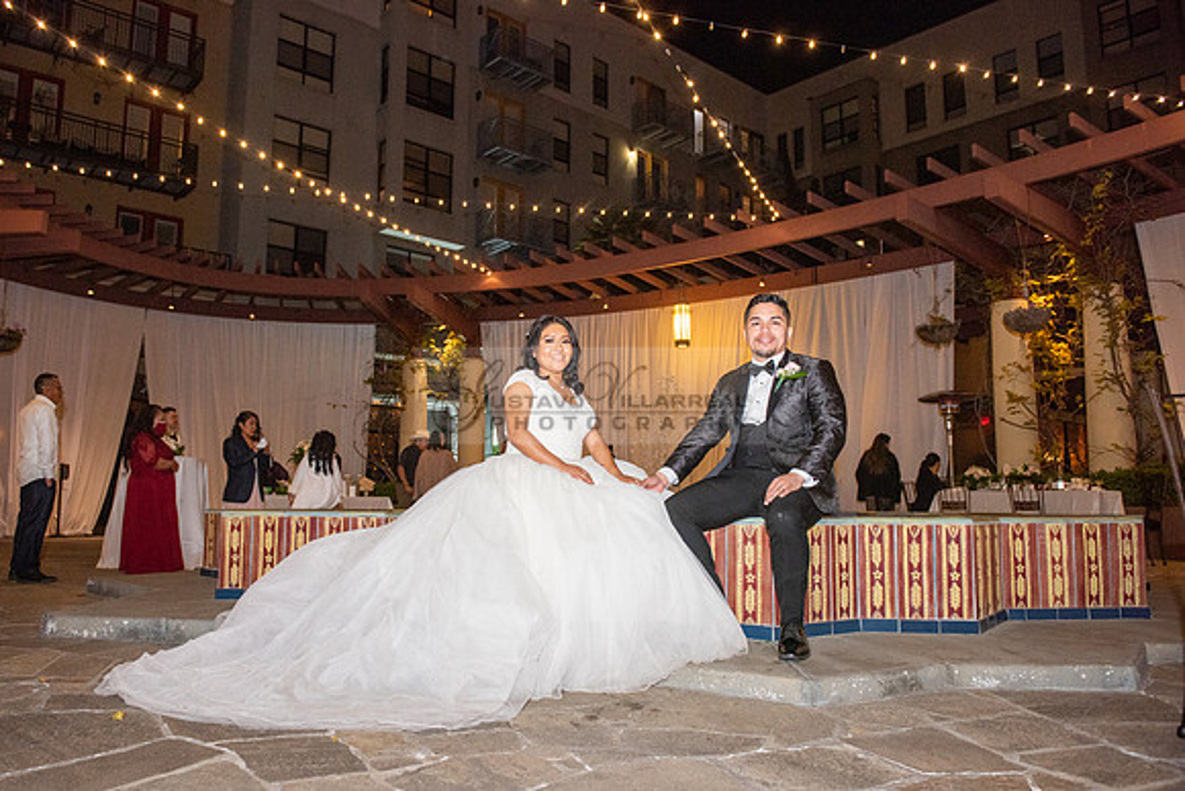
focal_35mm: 26
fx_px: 843
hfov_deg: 70.1
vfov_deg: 50.2
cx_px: 553
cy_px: 417
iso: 1600
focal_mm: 24
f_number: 4
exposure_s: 1/160
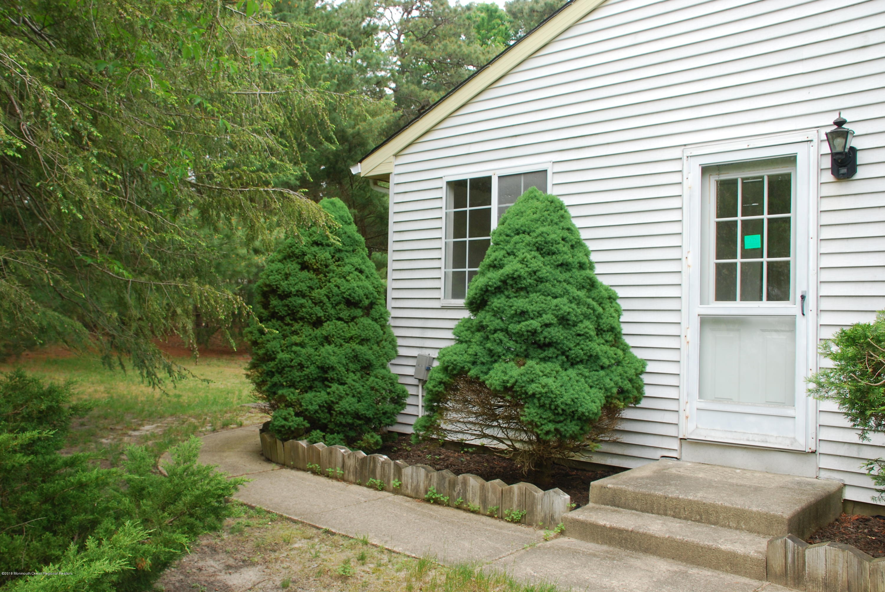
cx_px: 442
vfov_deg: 43.7
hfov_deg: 61.9
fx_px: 738
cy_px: 296
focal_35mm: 30
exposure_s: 1/60
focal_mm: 20
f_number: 8
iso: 200
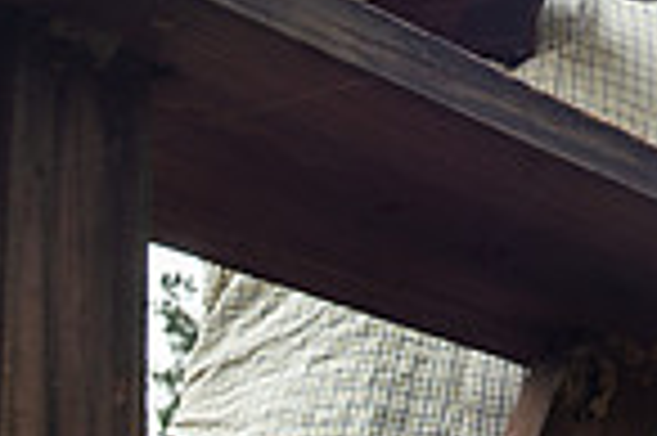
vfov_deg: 10.5
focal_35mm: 127
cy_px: -148
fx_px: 2315
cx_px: 742
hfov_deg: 15.7
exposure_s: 1/250
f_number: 5.6
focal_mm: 32
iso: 125
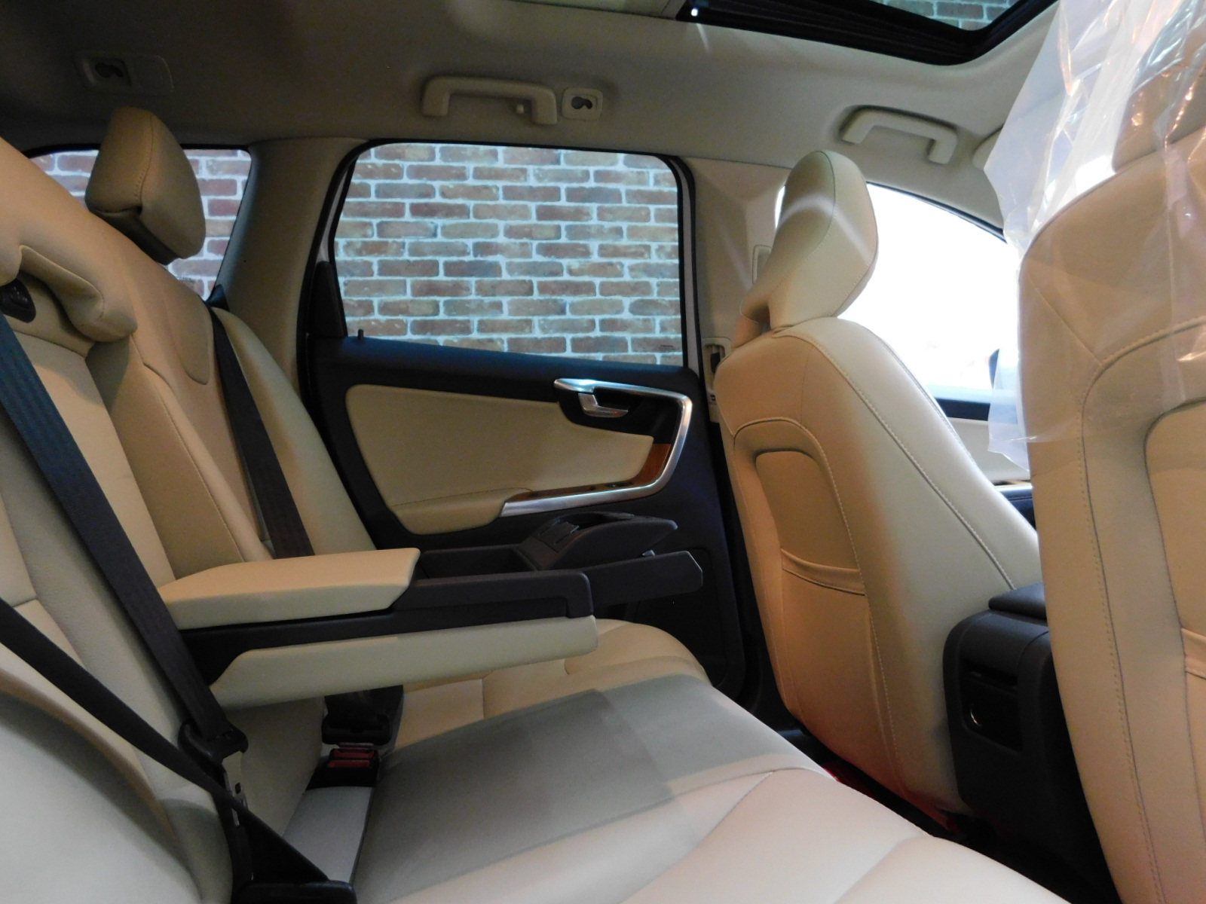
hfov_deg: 73.9
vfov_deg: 58.9
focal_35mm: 23
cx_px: 603
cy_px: 452
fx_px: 801
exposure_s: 1/10
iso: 400
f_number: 3
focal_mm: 4
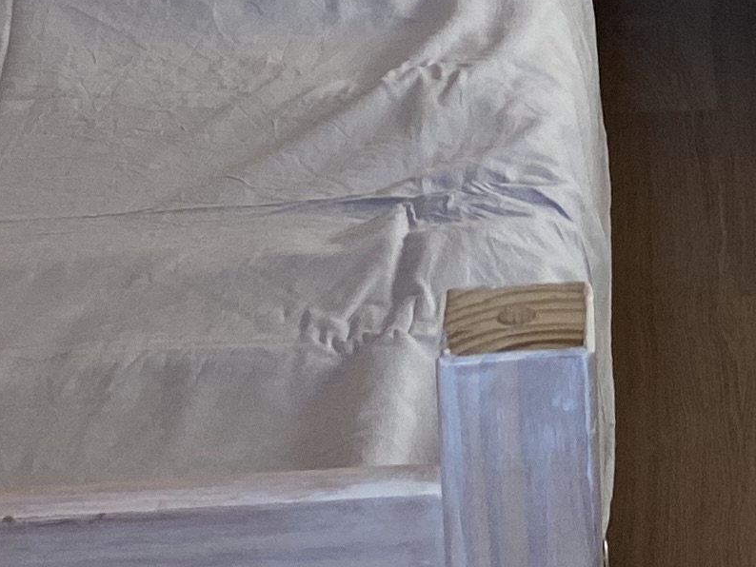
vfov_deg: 10.9
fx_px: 2884
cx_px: 771
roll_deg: +0.7
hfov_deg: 14.7
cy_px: -247
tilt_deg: -17.3
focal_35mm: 132
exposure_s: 1/121
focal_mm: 4.25
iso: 80
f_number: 1.8
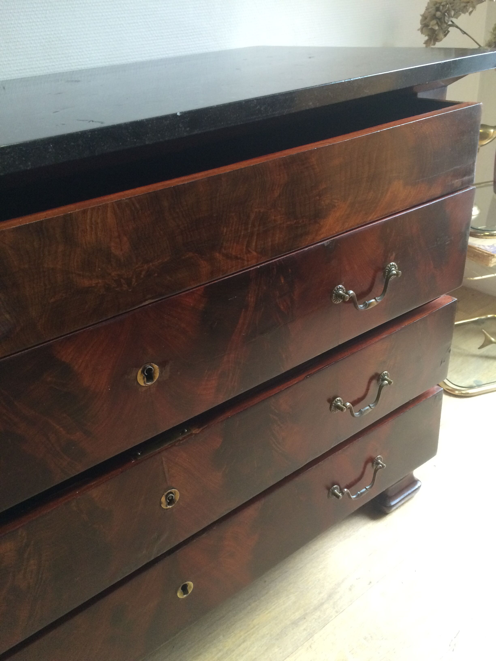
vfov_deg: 61.7
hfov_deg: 48.2
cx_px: 248
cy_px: 330
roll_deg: +5.3
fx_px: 554
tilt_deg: -30.7
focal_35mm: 29
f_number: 2.2
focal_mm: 4.15
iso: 200
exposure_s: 1/33
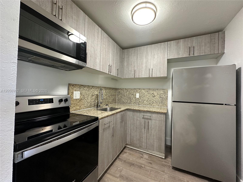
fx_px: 98
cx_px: 122
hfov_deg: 102.1
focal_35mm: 14
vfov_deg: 85.7
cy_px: 91
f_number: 2.2
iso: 250
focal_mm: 2.22
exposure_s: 1/60
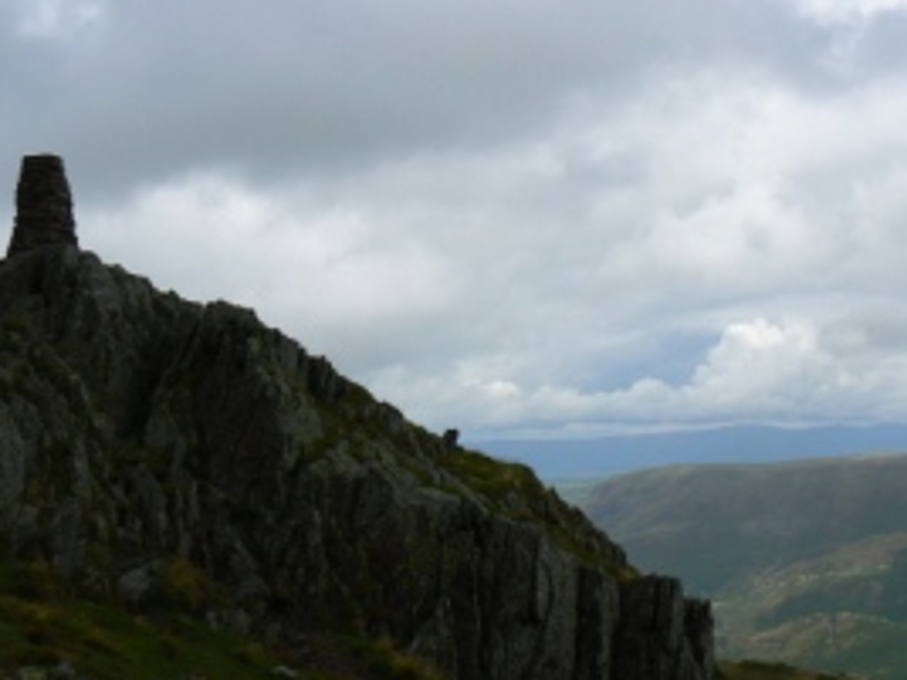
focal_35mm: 58
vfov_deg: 25.2
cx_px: 376
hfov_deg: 33.2
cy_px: 430
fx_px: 1520
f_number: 7.1
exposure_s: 1/500
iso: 80
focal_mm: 6
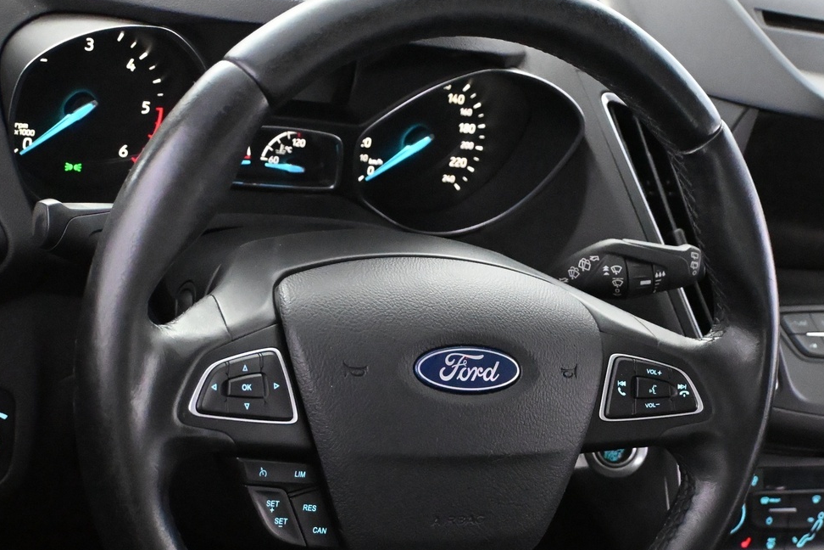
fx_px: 1602
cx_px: 465
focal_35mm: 70
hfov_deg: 28.8
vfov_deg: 19.4
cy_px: 342
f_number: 4.5
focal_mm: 28
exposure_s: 1/60
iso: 10000
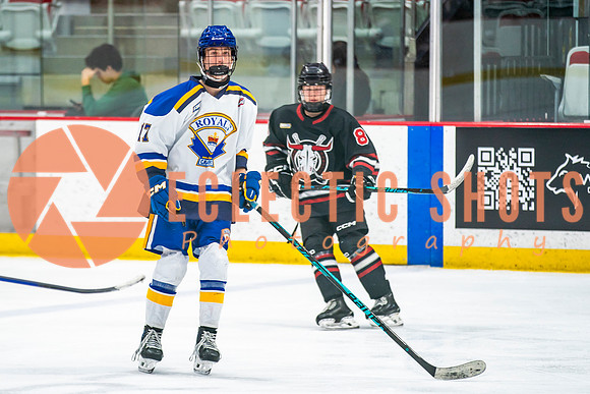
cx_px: 243
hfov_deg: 7.5
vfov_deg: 5.0
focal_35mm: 275
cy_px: 180
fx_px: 4509
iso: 640
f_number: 3.2
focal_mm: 175
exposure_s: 1/640
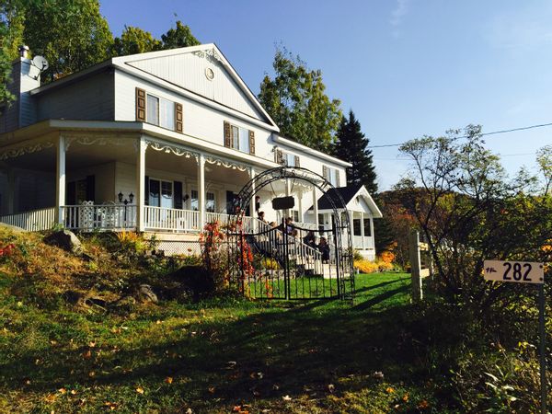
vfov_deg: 48.2
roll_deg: +1.7
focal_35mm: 29
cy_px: 207
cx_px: 276
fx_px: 462
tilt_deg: +8.1
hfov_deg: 61.7
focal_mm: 4.15
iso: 32
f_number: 2.2
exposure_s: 1/2639
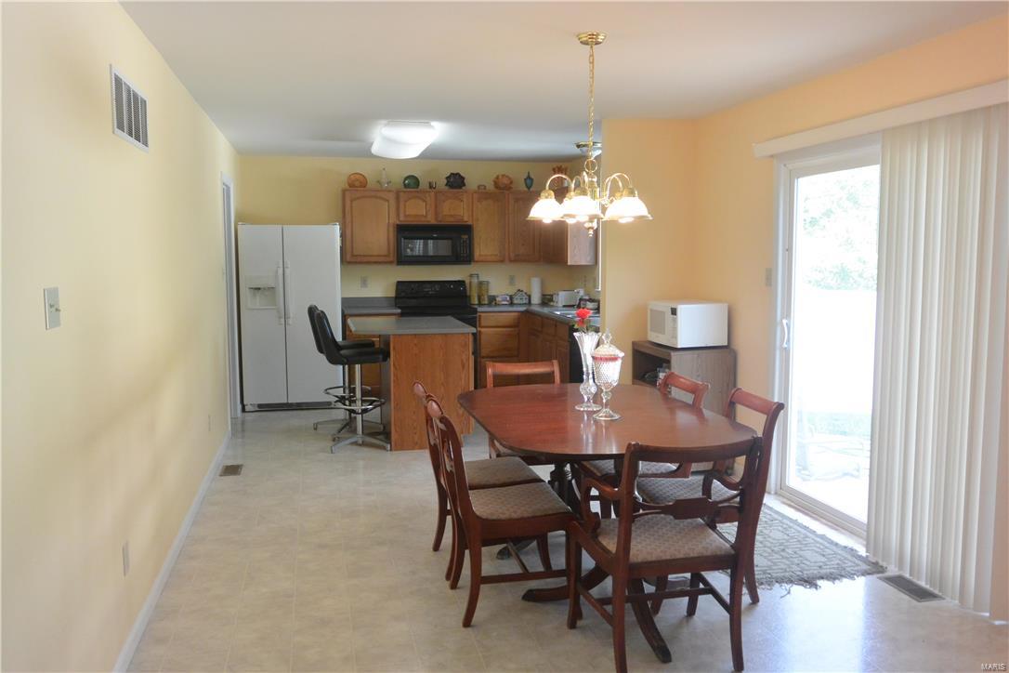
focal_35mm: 30
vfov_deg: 43.6
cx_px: 504
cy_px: 336
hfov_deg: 61.9
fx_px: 841
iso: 400
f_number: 3.5
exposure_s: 1/100
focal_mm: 11.4
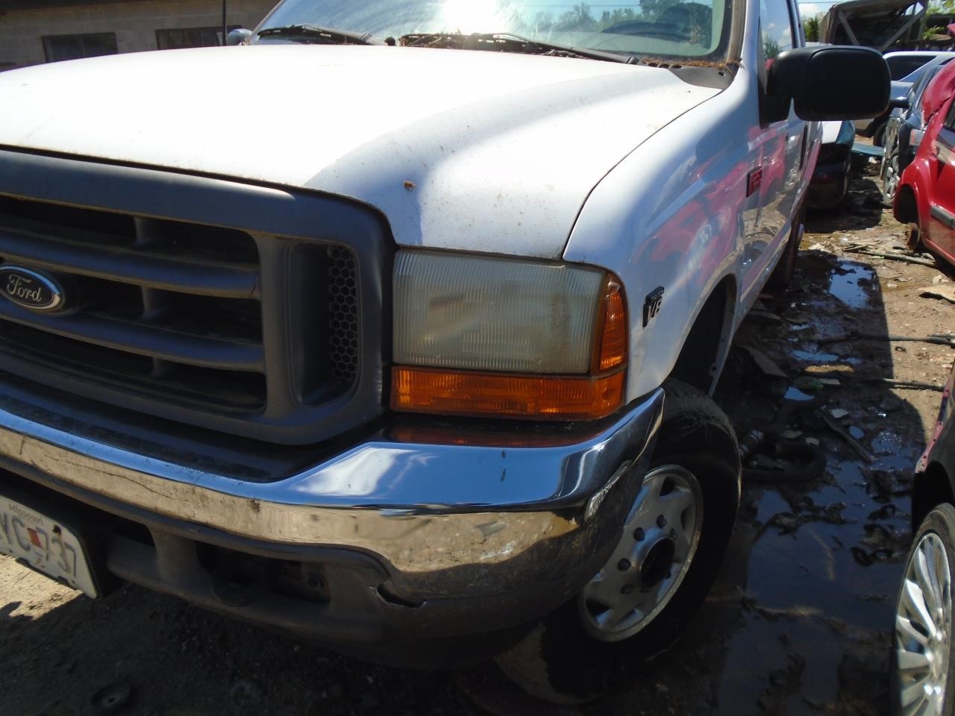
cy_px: 358
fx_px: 717
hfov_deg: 67.3
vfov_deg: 53.1
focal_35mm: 26
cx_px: 478
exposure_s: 1/160
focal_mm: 4.6
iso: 100
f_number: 8
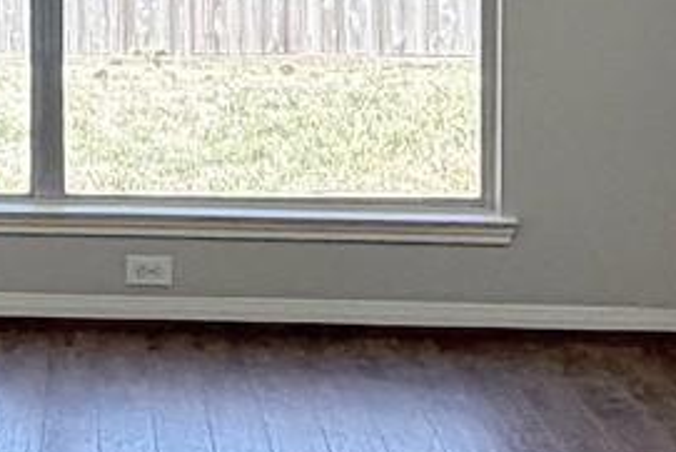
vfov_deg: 12.1
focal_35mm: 110
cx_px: -115
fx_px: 2067
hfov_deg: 17.8
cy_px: -150
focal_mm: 2.22
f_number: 2.2
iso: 125
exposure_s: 1/120
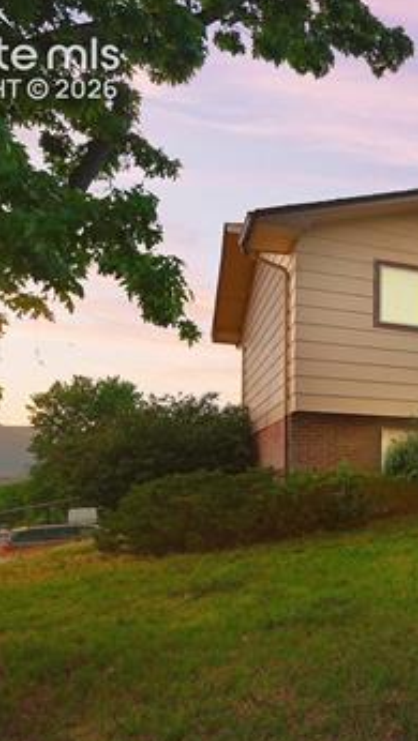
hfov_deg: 29.5
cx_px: 544
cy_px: 437
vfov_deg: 60.6
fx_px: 629
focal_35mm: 32
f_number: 8
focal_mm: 11
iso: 200
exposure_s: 1/80
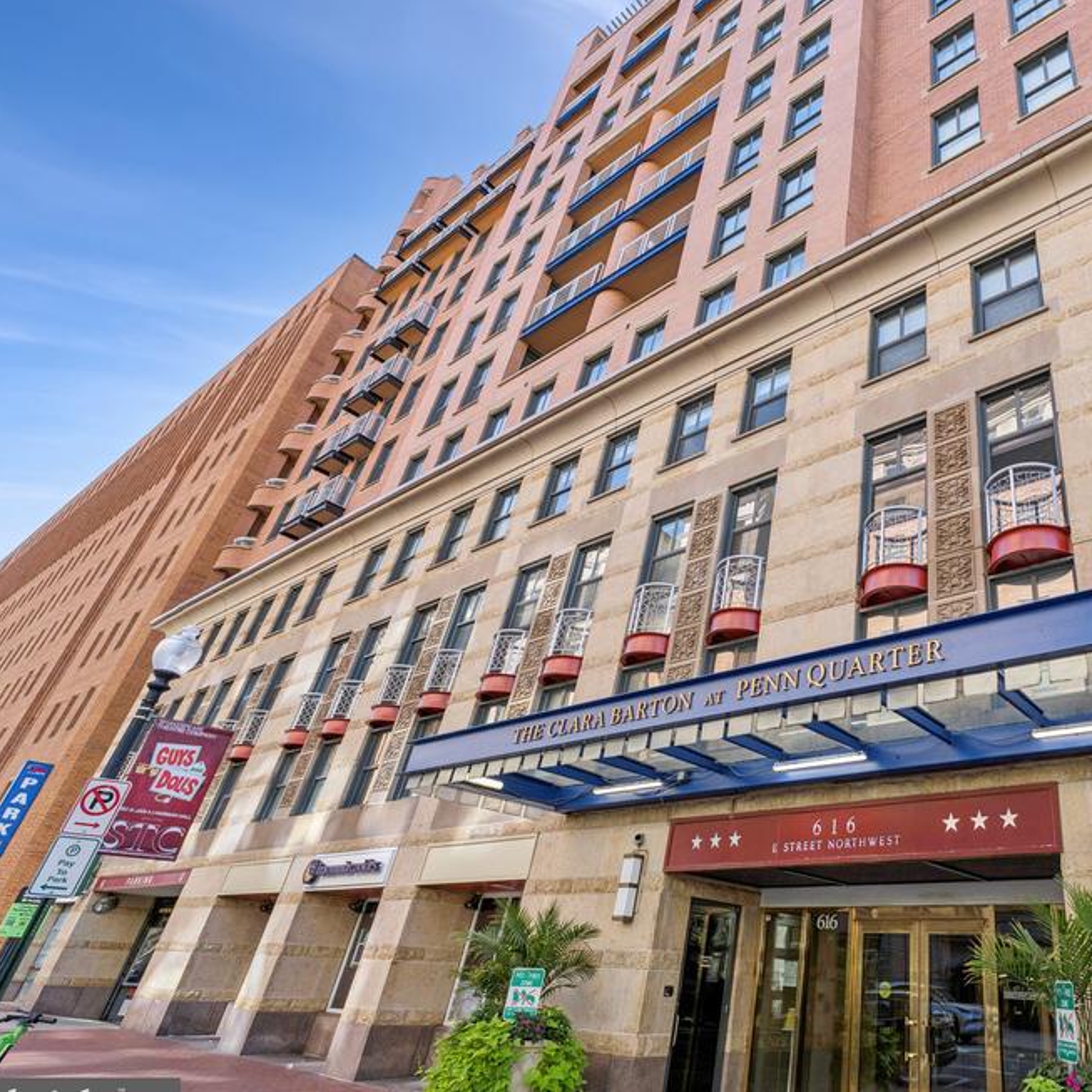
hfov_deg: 68.7
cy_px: 568
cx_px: 851
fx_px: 714
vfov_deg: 74.8
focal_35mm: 20
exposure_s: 1/500
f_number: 4
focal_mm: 10
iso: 125
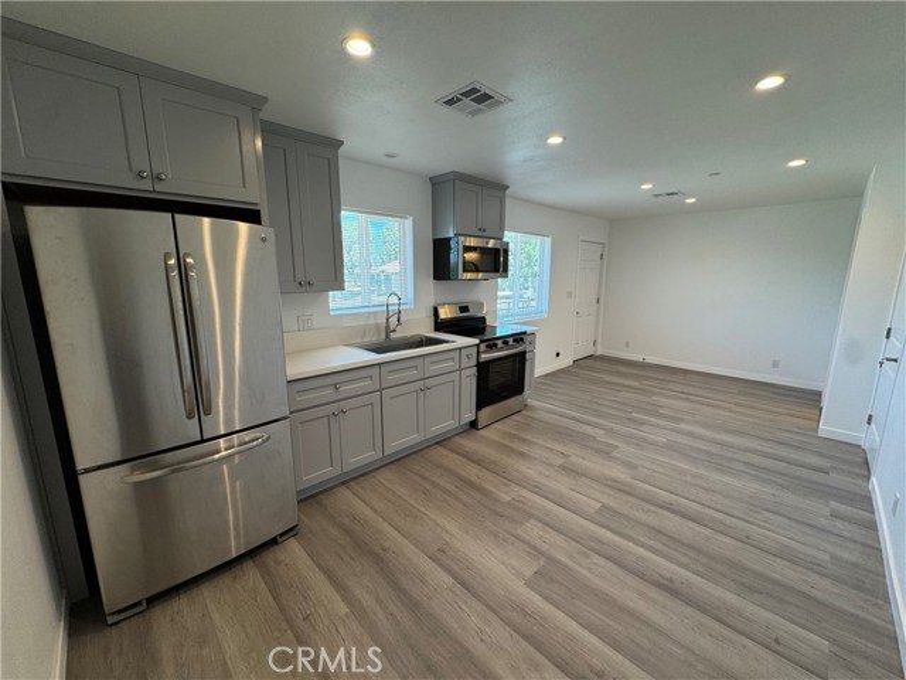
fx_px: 366
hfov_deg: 102.1
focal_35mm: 14
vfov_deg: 85.7
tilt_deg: -11.7
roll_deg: +0.1
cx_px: 453
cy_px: 340
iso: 80
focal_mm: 2.22
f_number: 2.2
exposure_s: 1/120
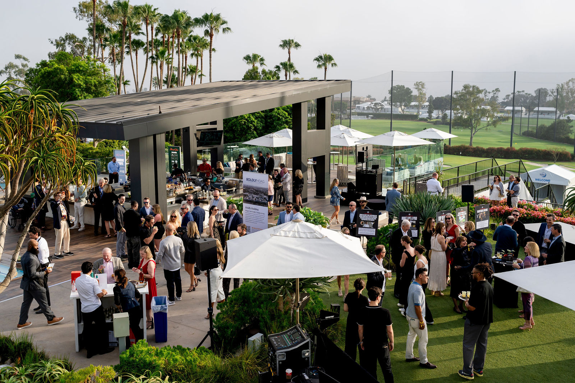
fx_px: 595
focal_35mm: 37
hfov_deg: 51.6
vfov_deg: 35.7
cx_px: 286
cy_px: 188
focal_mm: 35
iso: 200
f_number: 5.6
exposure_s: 1/640
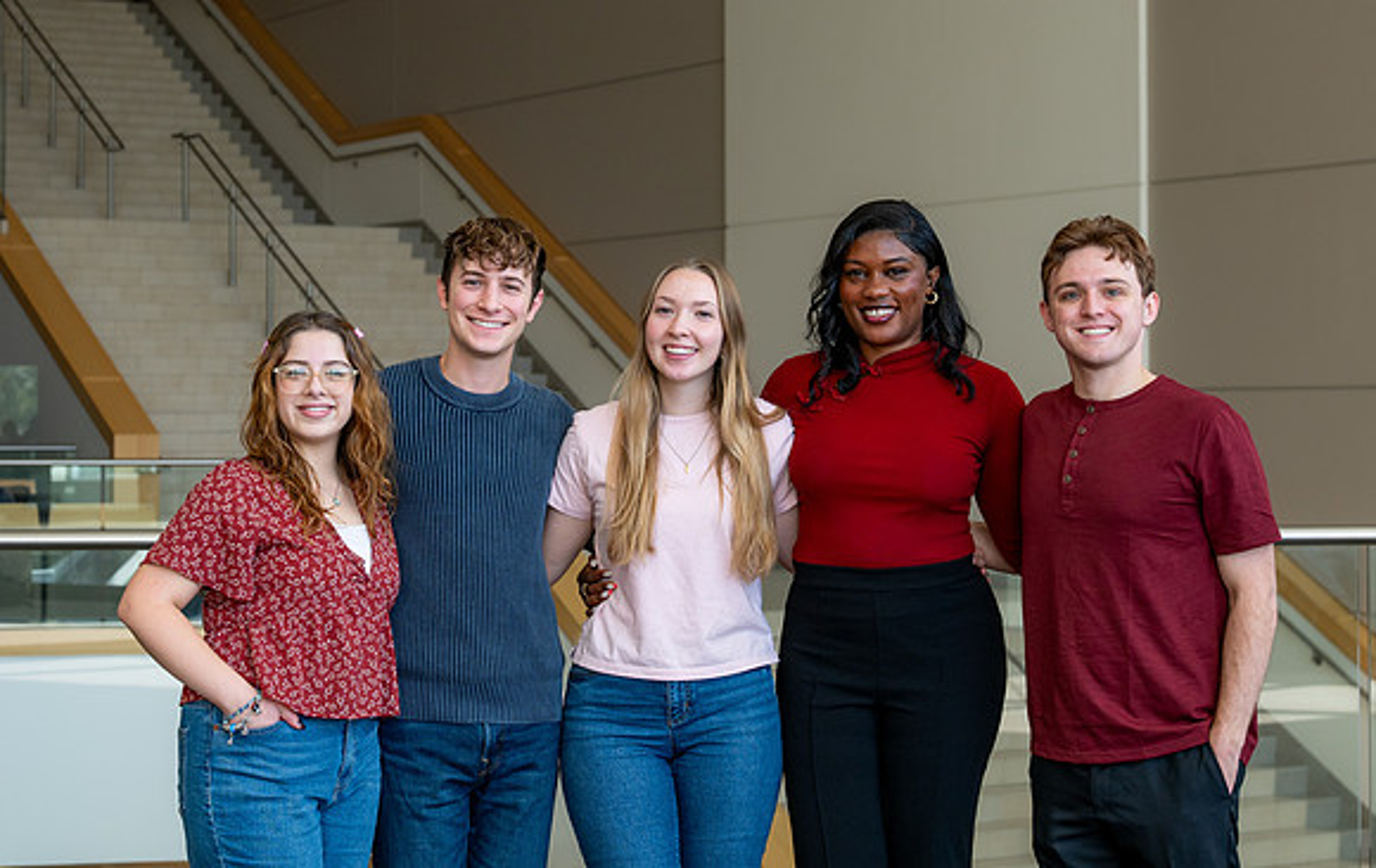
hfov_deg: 27.6
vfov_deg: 17.6
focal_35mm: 75
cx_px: 691
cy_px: 352
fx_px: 2802
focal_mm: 56
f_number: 5.6
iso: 400
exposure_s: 1/200
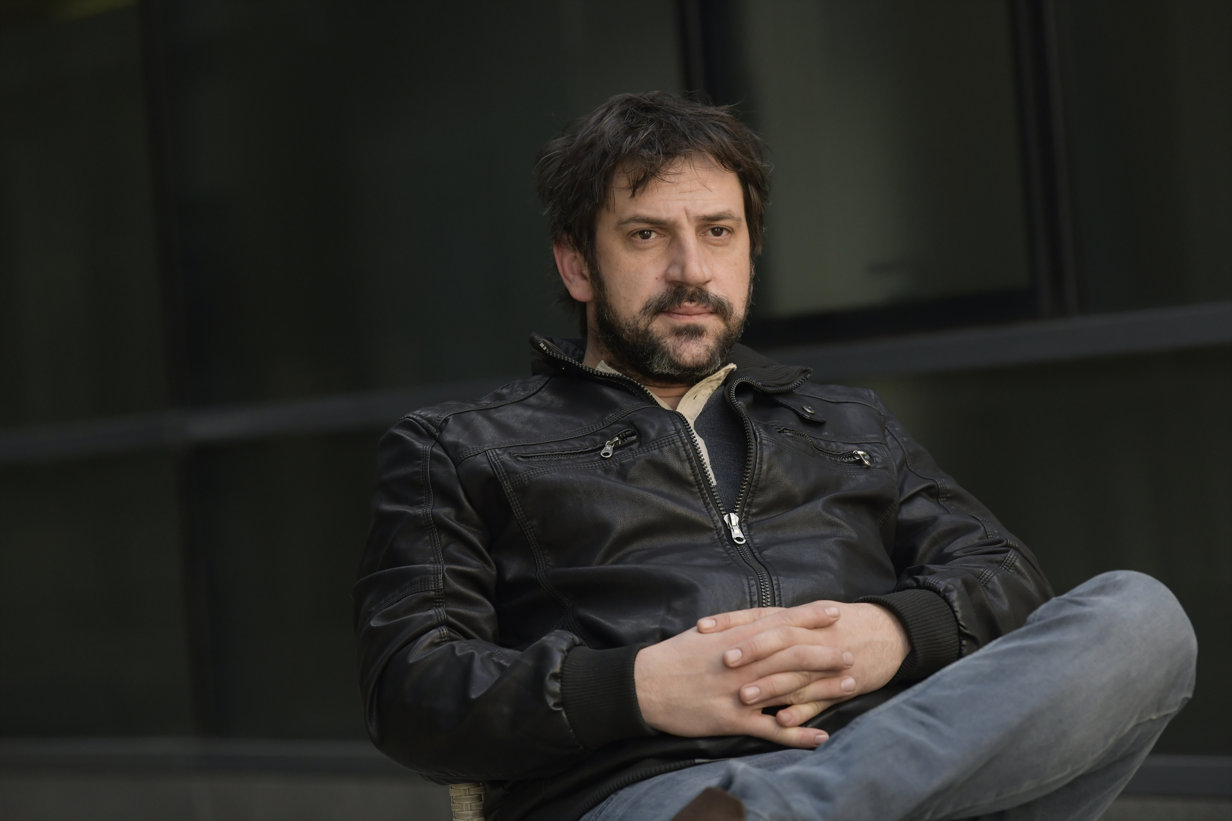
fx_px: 5303
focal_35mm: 155
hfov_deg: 13.3
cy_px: 410
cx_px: 616
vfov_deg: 8.9
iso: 1000
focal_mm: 155
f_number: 4.5
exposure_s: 1/640
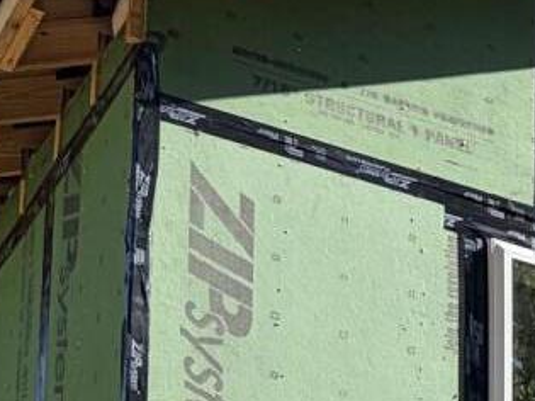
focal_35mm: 165
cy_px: 897
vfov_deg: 8.4
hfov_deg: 9.5
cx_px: 1564
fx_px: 2549
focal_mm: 5.96
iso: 50
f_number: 1.6
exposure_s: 1/1901
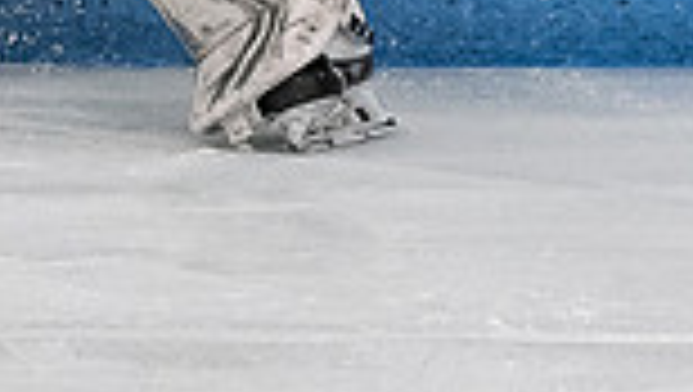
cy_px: -388
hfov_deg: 2.1
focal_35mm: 1007
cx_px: -306
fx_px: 18524
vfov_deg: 1.2
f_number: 3.2
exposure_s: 1/800
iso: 1600
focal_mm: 92
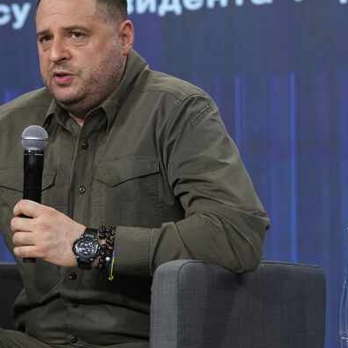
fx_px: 1990
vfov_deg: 10.0
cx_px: 73
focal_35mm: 175
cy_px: 146
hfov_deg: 10.0
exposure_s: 1/200
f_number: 2.8
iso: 1000
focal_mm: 88
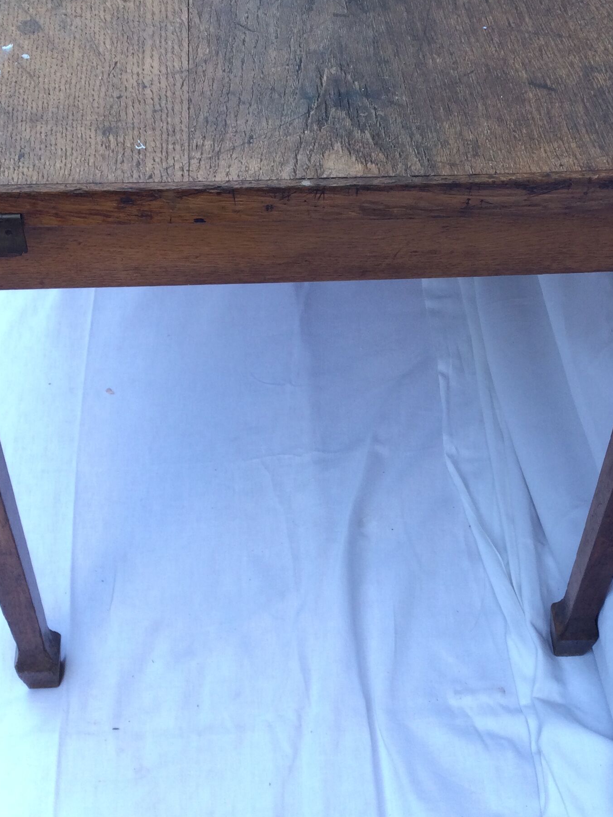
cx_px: 330
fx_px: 1322
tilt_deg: -52.9
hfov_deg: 26.1
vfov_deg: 34.3
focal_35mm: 56
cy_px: 481
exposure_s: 1/100
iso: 25
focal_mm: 3.3
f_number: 2.4
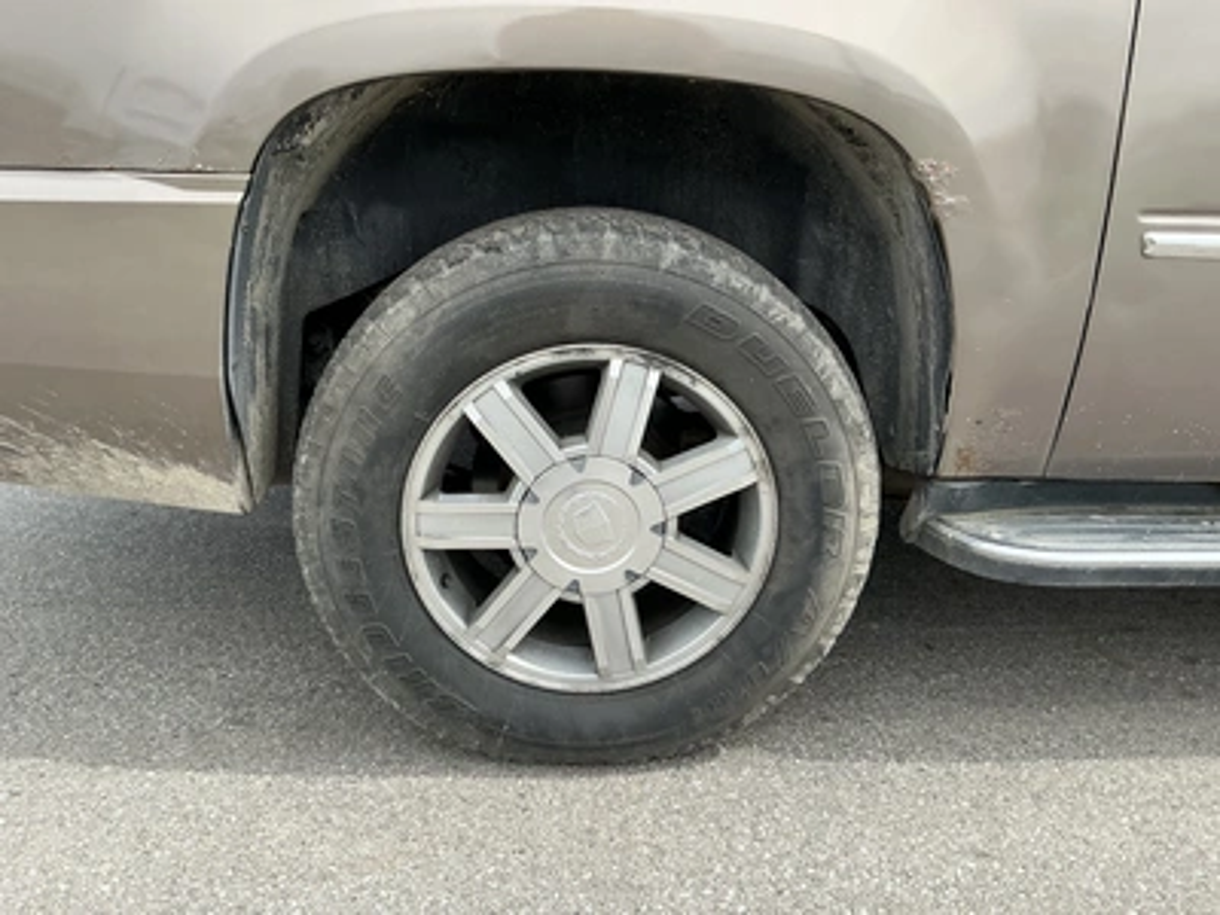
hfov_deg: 63.4
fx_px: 987
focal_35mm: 28
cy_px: 458
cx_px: 610
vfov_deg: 49.7
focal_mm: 3
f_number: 1.8
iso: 25
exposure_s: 1/556
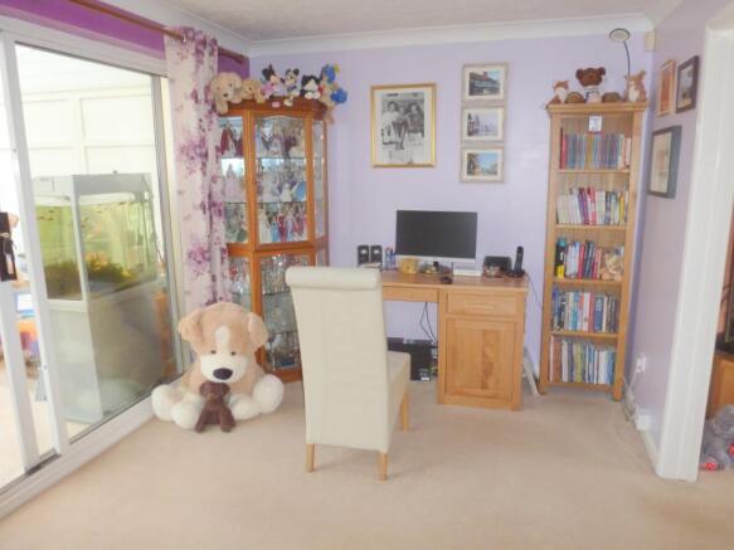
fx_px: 509
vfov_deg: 56.8
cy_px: 275
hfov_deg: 71.6
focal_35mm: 24
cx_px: 367
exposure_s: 1/60
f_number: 3.3
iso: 160
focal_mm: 4.3
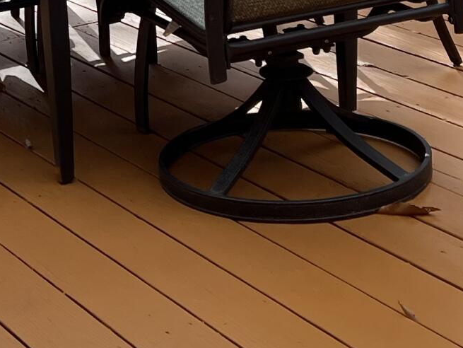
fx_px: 1593
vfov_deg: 11.9
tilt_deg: -6.6
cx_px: 73
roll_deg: +3.9
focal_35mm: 119
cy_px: -167
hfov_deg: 16.4
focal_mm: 5.7
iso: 50
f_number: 1.5
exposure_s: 1/949
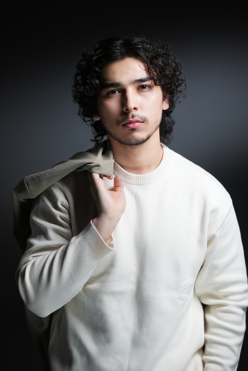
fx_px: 877
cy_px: 186
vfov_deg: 23.9
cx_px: 124
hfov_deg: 16.1
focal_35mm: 85
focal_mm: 85
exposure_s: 1/200
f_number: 3.5
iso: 1000
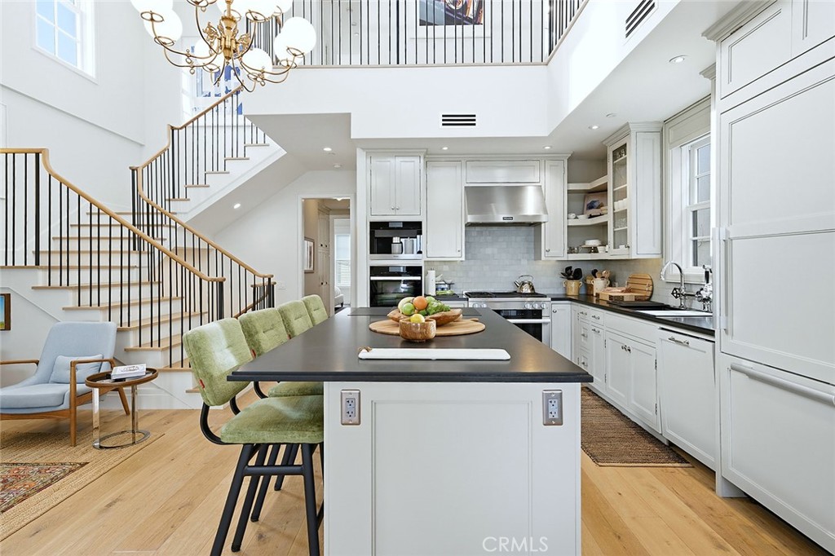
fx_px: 417
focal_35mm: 18
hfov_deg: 90.0
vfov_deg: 67.3
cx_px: 418
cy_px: 278
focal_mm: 18
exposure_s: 1/400
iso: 500
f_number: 5.6
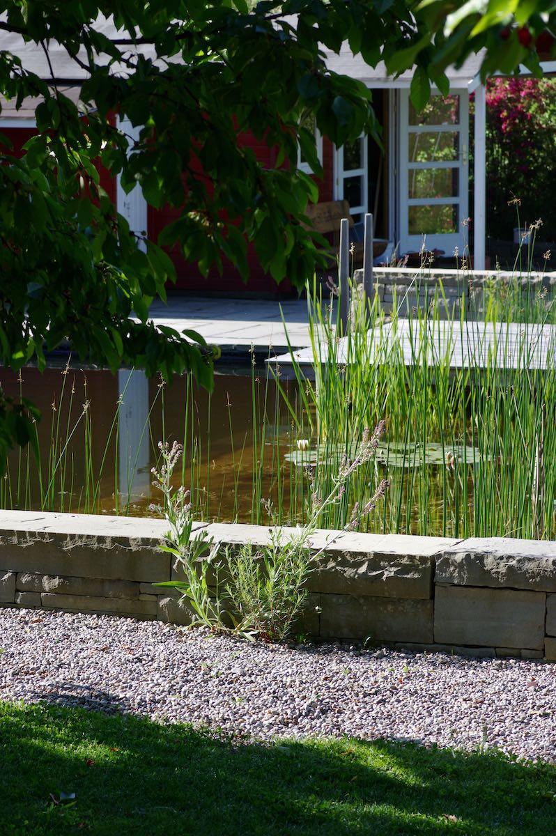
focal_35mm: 150
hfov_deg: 9.1
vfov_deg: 13.7
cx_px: 278
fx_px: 3481
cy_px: 418
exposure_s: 1/640
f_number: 7.1
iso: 400
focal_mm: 100
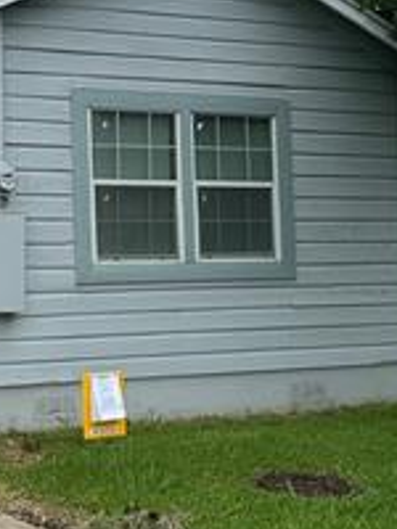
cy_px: 138
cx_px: 0
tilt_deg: +4.9
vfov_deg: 21.1
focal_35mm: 92
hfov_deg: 15.8
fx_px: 1407
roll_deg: -0.4
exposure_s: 1/6211
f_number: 1.78
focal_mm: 6.86
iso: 80
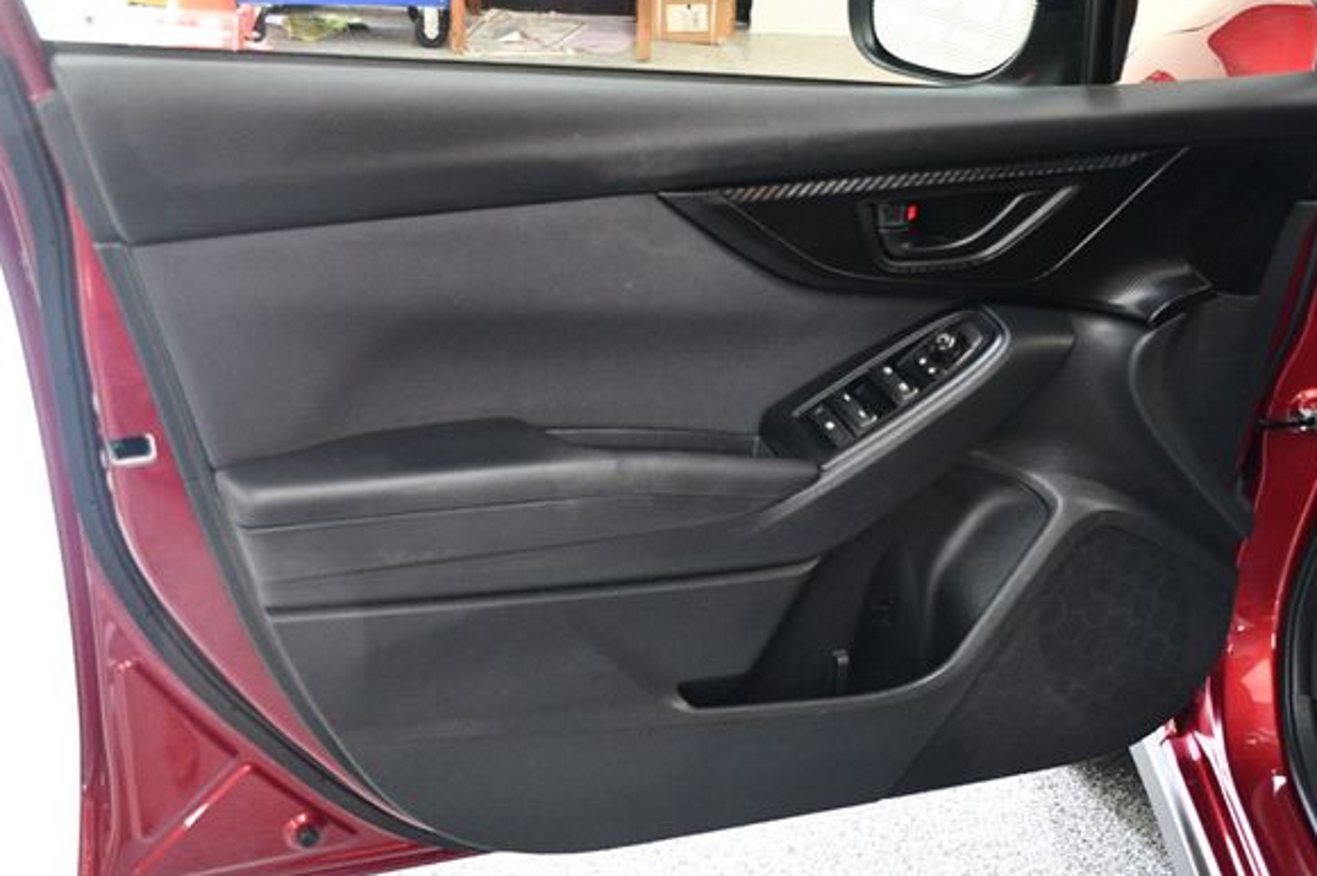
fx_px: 1572
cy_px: 470
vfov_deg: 31.1
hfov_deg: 45.5
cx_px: 672
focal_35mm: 43
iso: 3200
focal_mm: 26
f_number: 3.8
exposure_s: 1/60
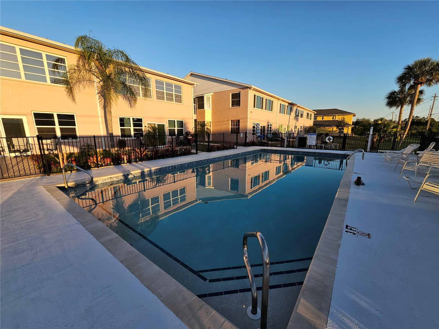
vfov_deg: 89.9
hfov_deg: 106.2
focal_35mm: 13
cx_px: 220
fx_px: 165
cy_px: 164
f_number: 2.2
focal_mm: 2.2
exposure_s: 1/829
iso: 50
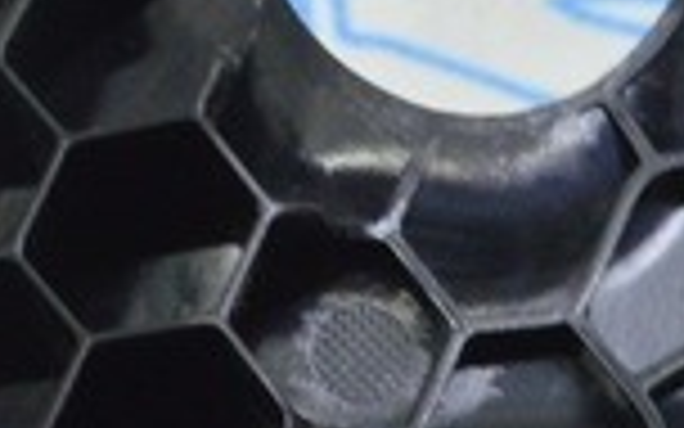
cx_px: -441
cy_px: 561
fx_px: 5172
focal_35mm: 277
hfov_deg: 7.4
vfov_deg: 4.7
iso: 400
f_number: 5.6
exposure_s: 1/20
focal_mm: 27
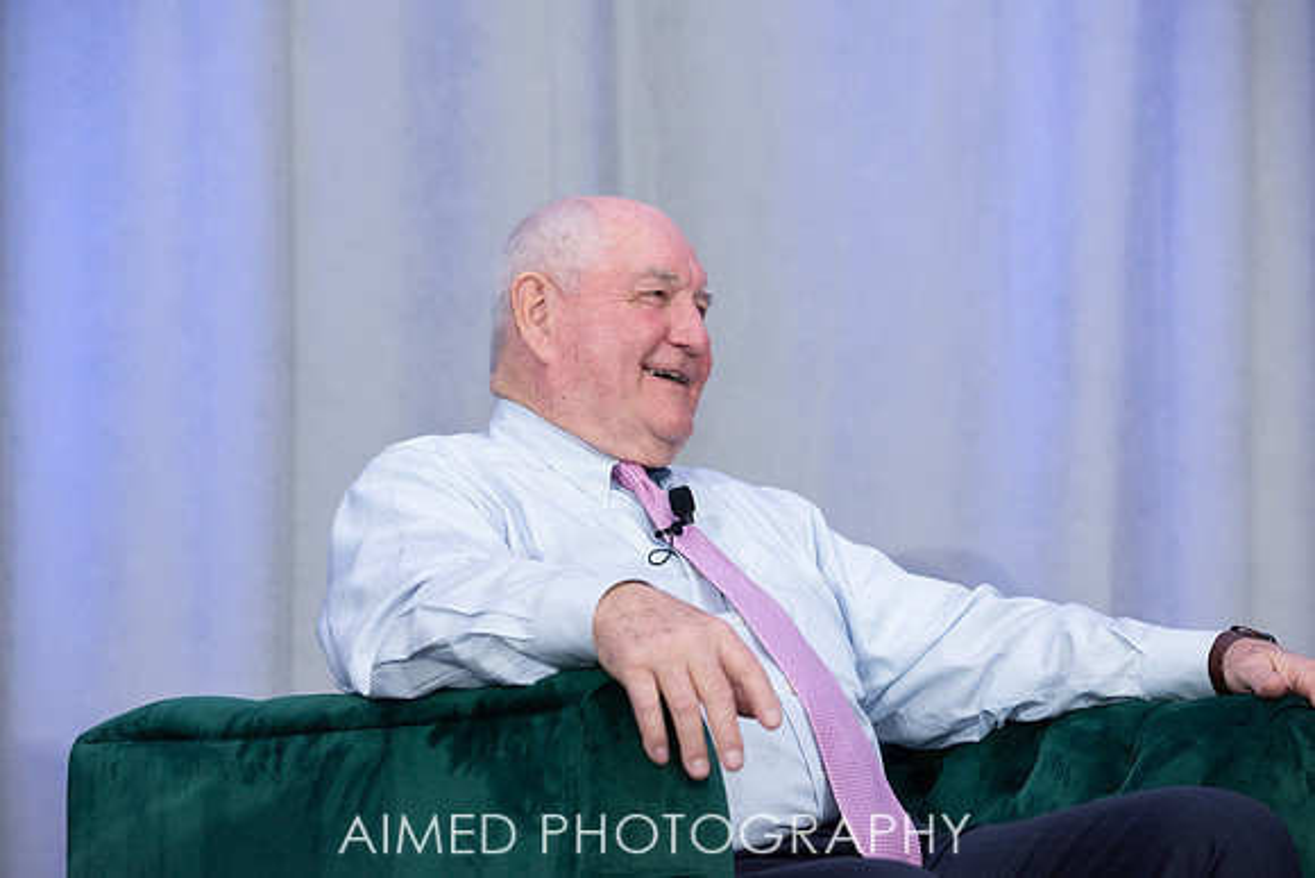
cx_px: 640
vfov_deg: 10.9
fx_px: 4587
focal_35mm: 126
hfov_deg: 16.3
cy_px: 438
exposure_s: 1/250
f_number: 4.5
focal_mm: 120
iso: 1600
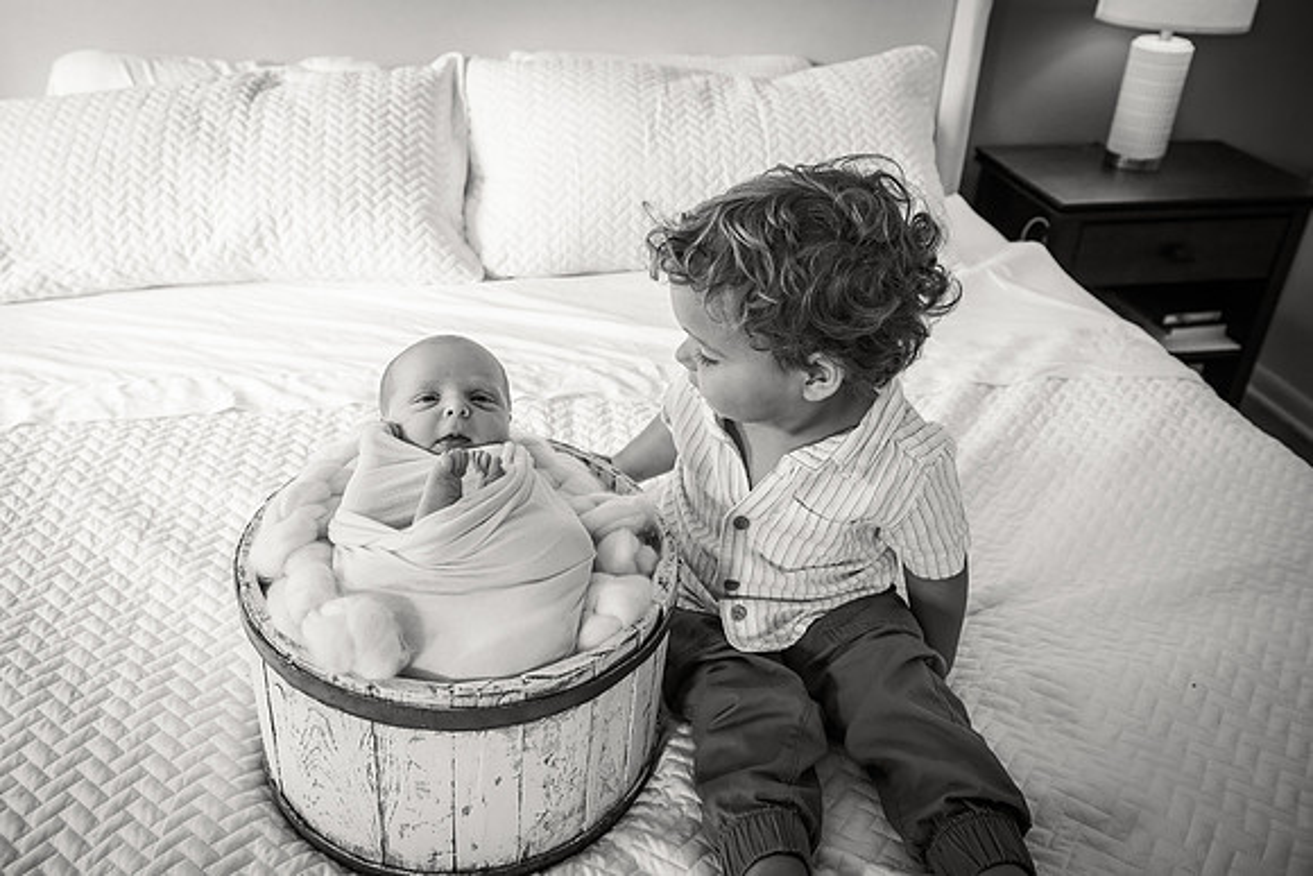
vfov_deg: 45.5
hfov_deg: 64.4
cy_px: 399
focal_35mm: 29
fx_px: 1043
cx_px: 648
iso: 2000
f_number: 5
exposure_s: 1/160
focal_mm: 26
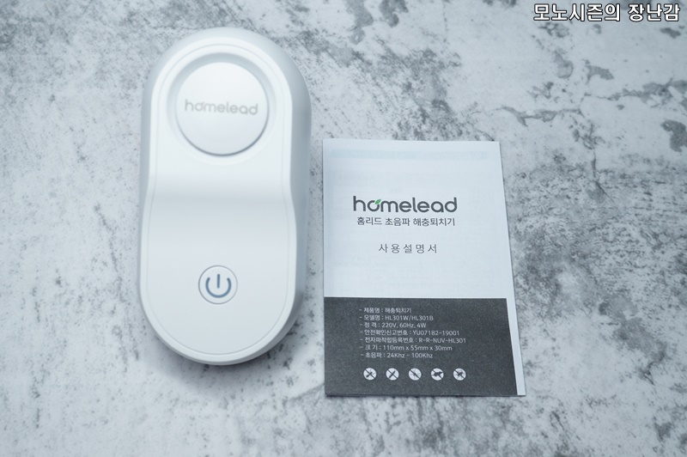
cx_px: 344
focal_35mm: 45
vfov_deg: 29.8
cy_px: 228
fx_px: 858
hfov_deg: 43.6
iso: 400
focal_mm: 30
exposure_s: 1/200
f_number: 7.1
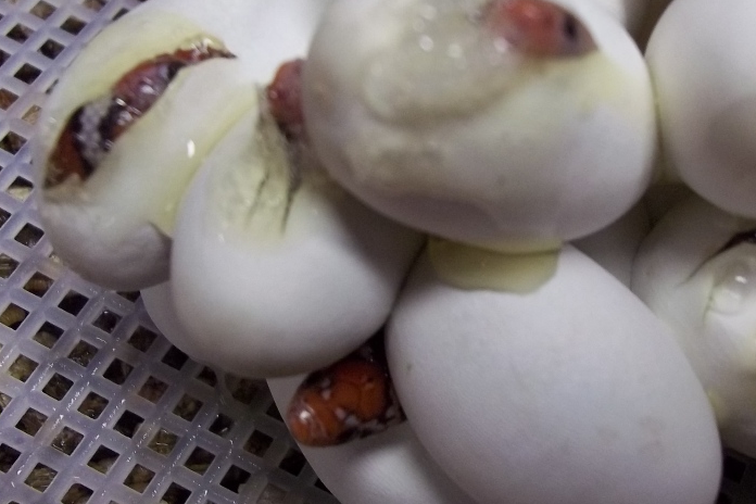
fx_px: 1029
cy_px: 259
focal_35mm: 49
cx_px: 529
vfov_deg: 27.5
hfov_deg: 39.7
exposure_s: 1/50
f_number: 2.9
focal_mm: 5.7
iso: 160
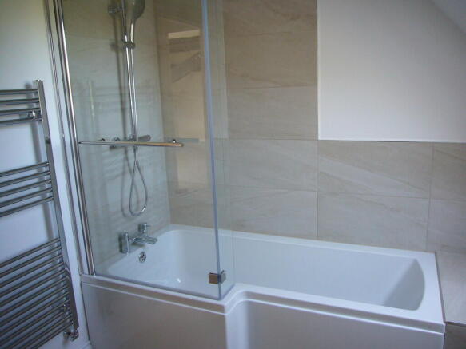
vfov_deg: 49.7
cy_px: 174
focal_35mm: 28
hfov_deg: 63.5
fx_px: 377
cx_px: 233
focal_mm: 4.6
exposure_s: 1/30
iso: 160
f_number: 2.8
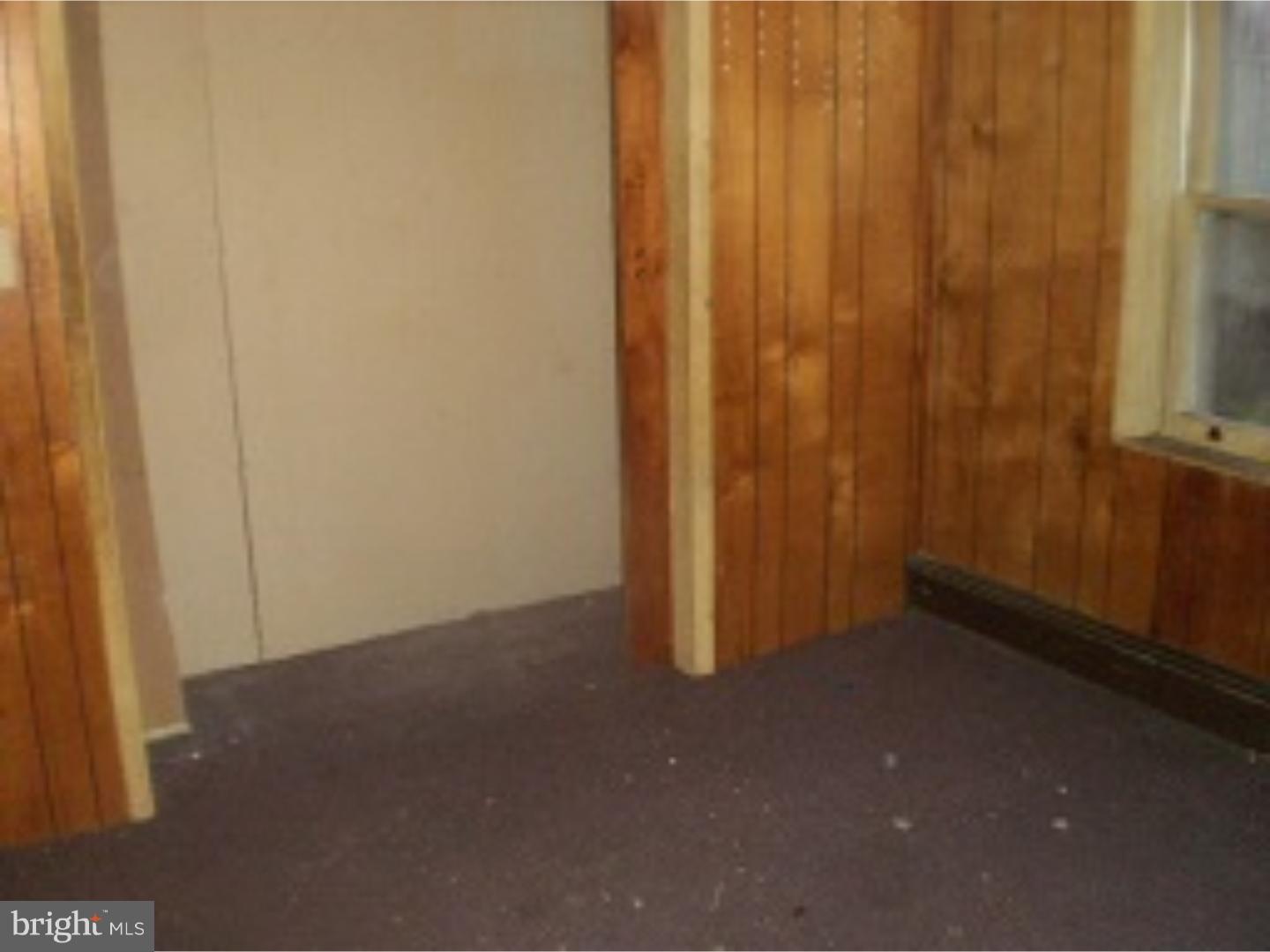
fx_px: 1321
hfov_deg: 51.4
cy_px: 476
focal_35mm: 36
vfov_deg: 39.7
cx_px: 635
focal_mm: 6.3
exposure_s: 1/30
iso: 400
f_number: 3.1
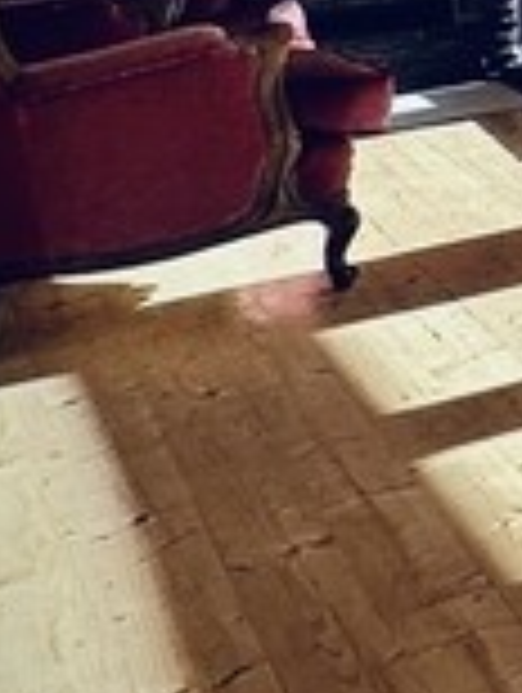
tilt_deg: -1.0
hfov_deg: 10.4
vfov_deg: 19.0
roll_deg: +0.5
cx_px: 1638
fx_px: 1865
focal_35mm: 93
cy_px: -284
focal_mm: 2.22
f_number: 2.2
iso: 40
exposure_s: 1/99
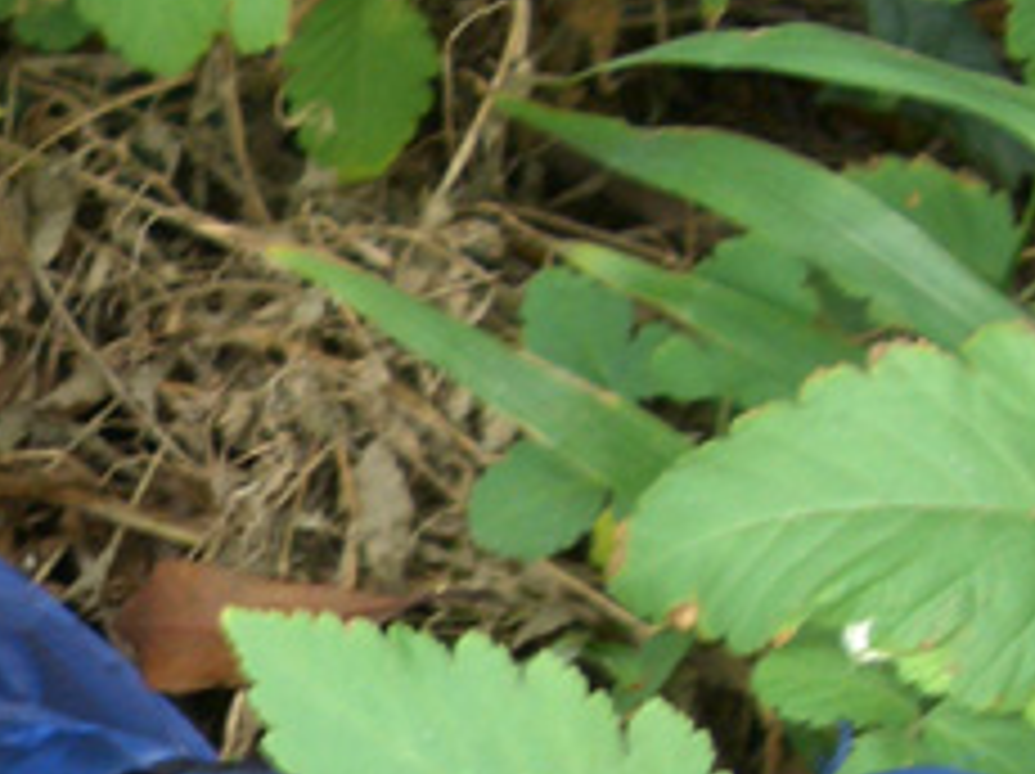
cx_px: -166
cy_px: 810
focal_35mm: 122
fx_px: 3644
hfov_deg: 15.6
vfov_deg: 12.0
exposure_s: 1/13
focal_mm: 5.8
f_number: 2.6
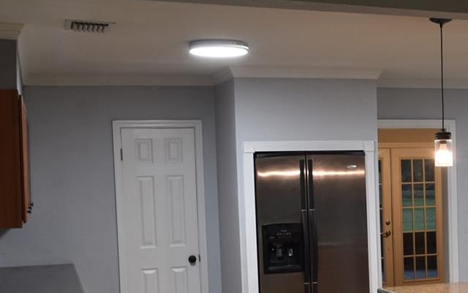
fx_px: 880
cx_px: 451
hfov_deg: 28.2
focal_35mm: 69
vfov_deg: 18.7
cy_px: 236
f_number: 6.3
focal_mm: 18
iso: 400
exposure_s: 1/6
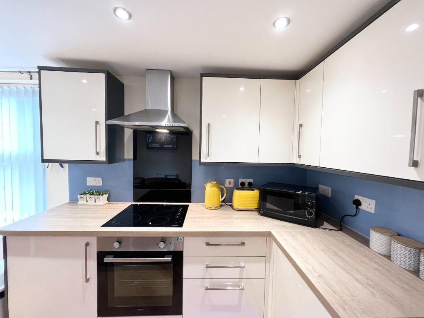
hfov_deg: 106.2
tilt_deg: -2.6
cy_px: 159
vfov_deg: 89.9
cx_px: 212
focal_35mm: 13
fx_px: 159
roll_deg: -0.3
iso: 250
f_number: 1.8
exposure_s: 1/50
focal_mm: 1.57
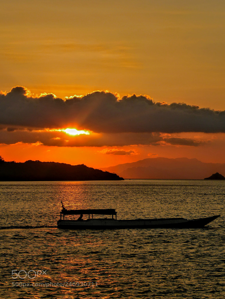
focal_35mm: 124
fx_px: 1075
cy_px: 150
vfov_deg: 15.9
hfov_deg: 12.0
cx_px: 112
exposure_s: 1/640
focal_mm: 22.3
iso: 125
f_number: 5.2
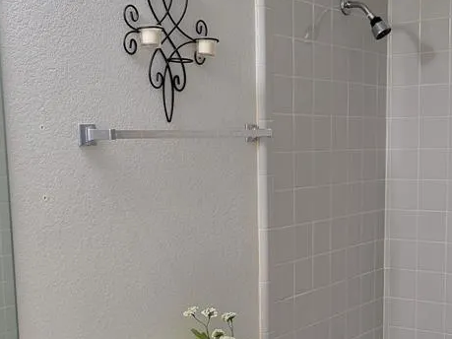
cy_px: 248
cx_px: 275
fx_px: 757
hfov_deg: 33.1
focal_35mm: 58
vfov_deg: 25.0
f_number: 1.8
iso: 160
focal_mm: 5.4
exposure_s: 1/120
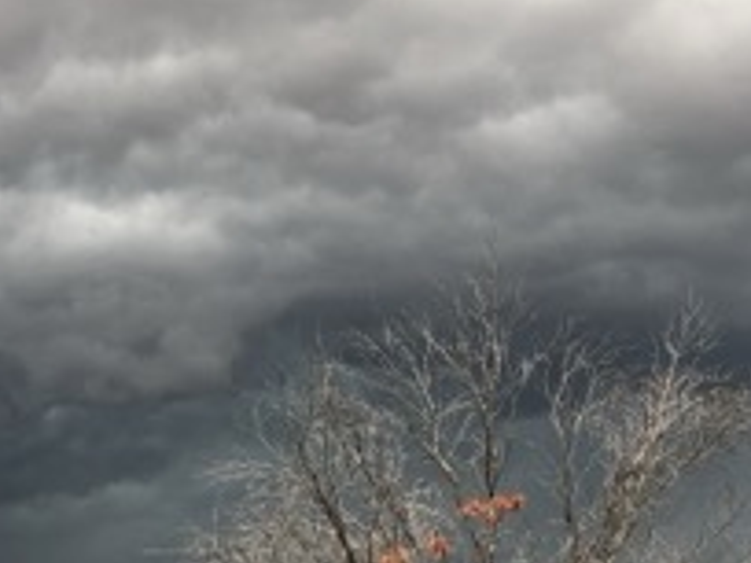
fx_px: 1432
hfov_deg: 29.3
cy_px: 523
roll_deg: -0.5
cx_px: 320
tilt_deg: +5.7
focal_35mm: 66
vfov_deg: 21.7
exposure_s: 1/120
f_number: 1.8
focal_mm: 4
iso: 25
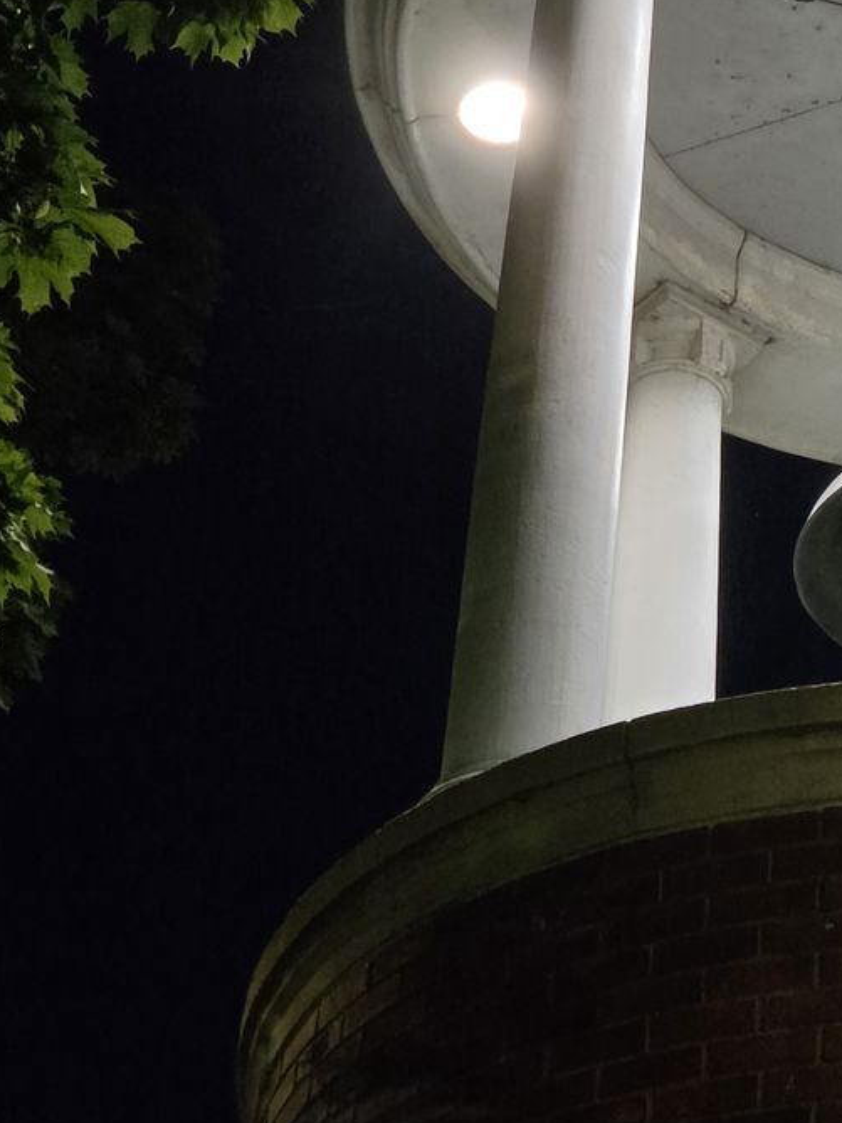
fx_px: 4022
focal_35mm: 124
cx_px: 1000
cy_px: 451
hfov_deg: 11.7
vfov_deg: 15.9
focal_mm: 7
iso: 800
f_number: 2.4
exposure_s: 1/30
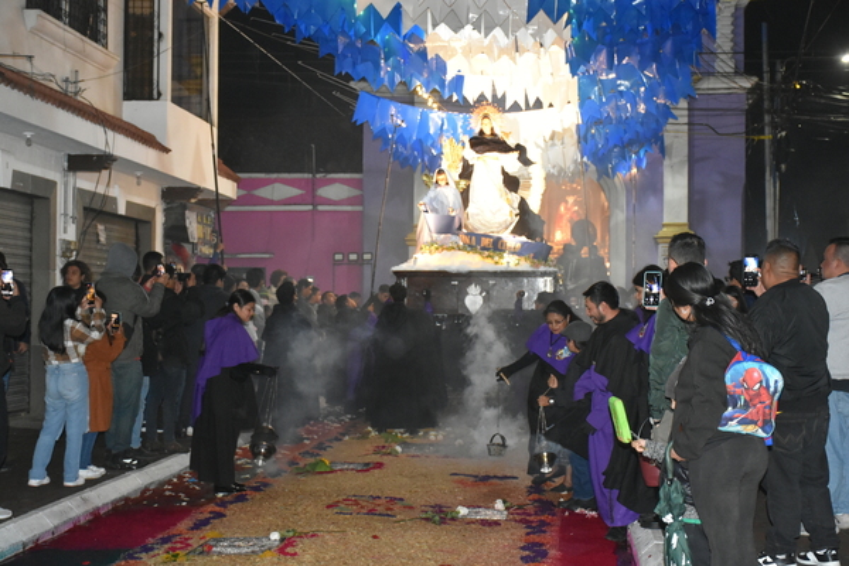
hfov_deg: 33.4
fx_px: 1415
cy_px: 283
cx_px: 424
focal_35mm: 60
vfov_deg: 22.6
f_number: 4.5
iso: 3600
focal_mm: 40
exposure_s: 1/60
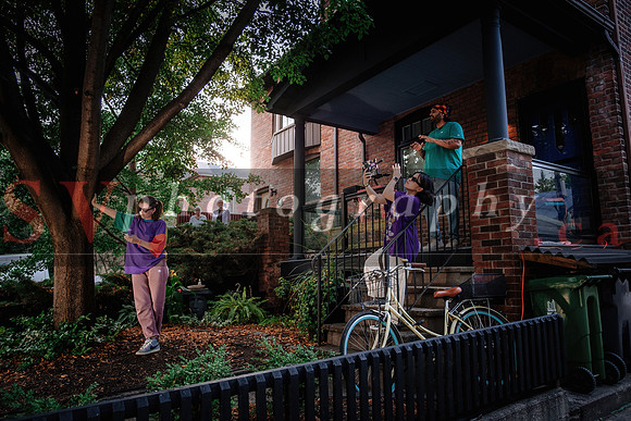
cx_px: 316
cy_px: 210
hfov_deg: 71.5
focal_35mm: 25
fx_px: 438
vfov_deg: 51.3
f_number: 2.8
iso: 400
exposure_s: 1/200
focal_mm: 16.5
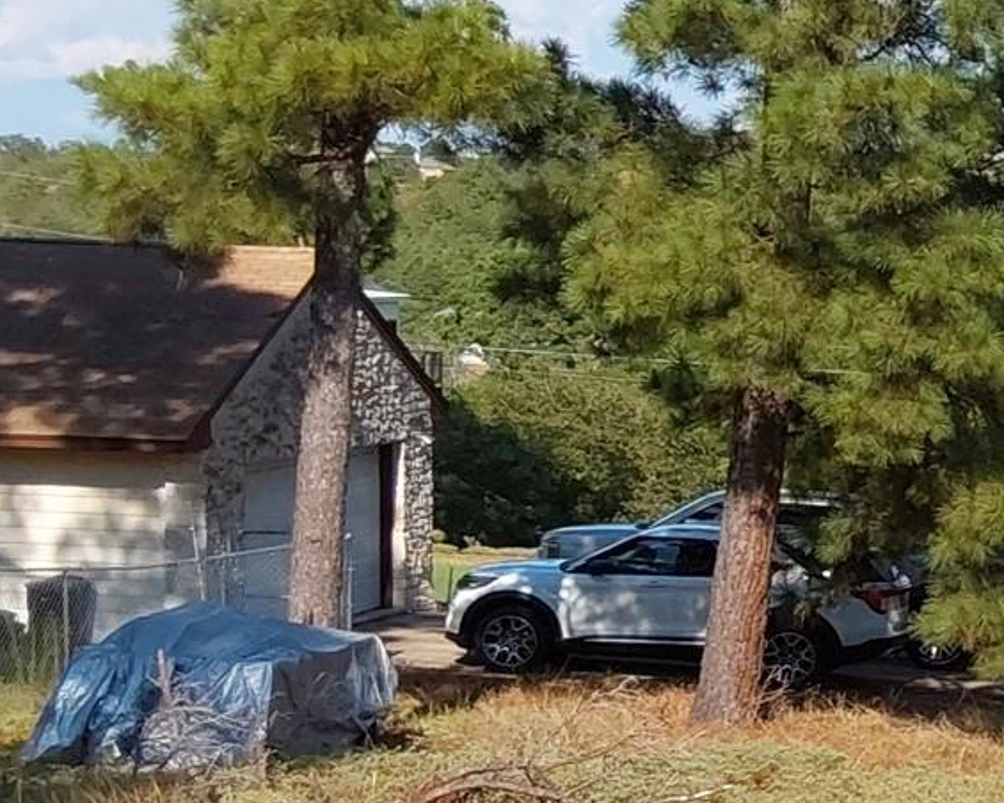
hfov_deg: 16.7
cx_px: 1715
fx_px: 2942
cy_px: 599
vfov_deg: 15.5
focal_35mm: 99
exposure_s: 1/1880
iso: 50
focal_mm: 2.91
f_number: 1.9
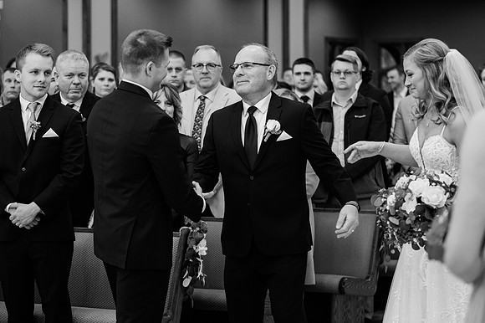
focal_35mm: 96
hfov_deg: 21.2
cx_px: 229
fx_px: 1294
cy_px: 185
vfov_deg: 14.2
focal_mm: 80
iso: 1600
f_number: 2.8
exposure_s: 1/250
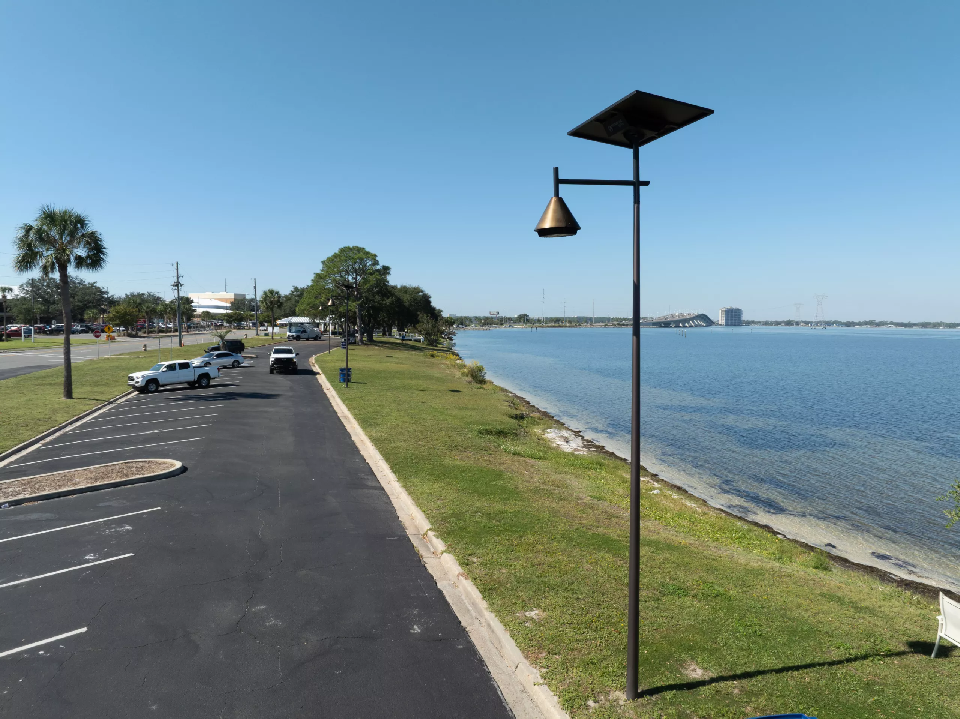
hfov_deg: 71.6
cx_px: 480
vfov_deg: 56.8
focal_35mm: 24
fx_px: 665
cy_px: 360
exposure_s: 1/320
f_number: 8
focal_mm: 12.29
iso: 100
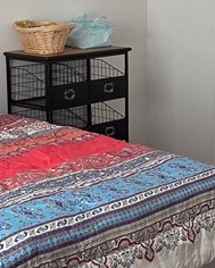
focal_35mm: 86
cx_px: 164
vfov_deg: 22.2
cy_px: 125
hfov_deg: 17.8
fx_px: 684
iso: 125
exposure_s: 1/120
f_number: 1.9
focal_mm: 2.2
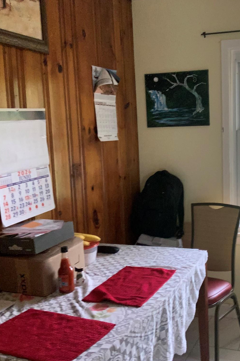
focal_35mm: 41
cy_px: 179
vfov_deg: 47.4
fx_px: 410
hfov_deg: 31.4
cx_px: 205
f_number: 1.8
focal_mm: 3
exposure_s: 1/60
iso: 125
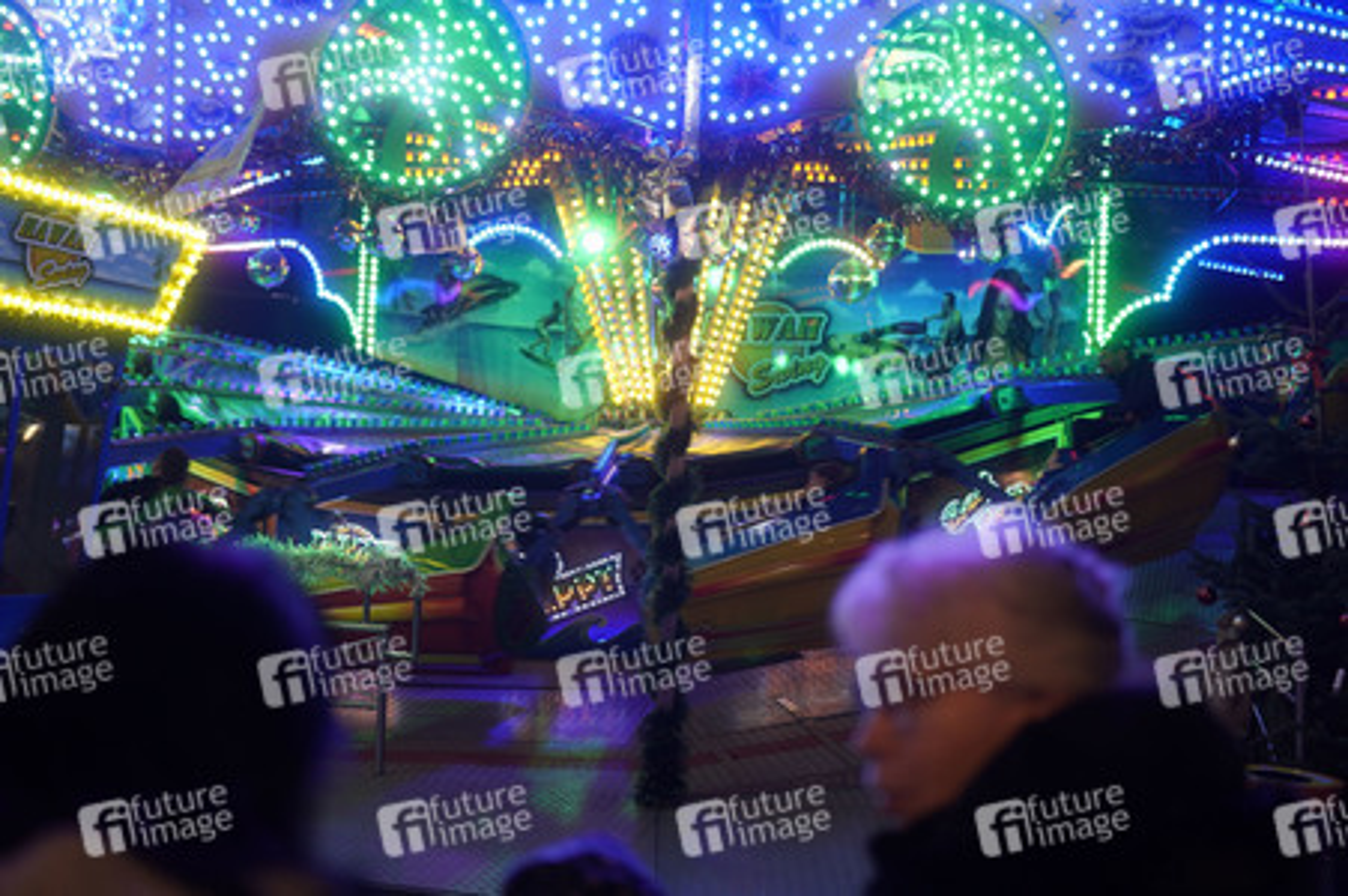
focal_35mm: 45
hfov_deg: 43.6
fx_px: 1684
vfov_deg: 29.8
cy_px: 448
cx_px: 674
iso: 160
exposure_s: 1/250
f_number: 1.4
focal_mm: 30
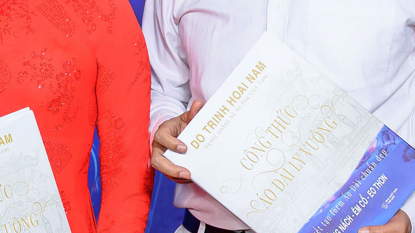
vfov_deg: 7.2
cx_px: -135
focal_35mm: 167
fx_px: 1838
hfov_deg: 12.5
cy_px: -71
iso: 500
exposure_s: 1/200
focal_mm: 31.5
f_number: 4.5
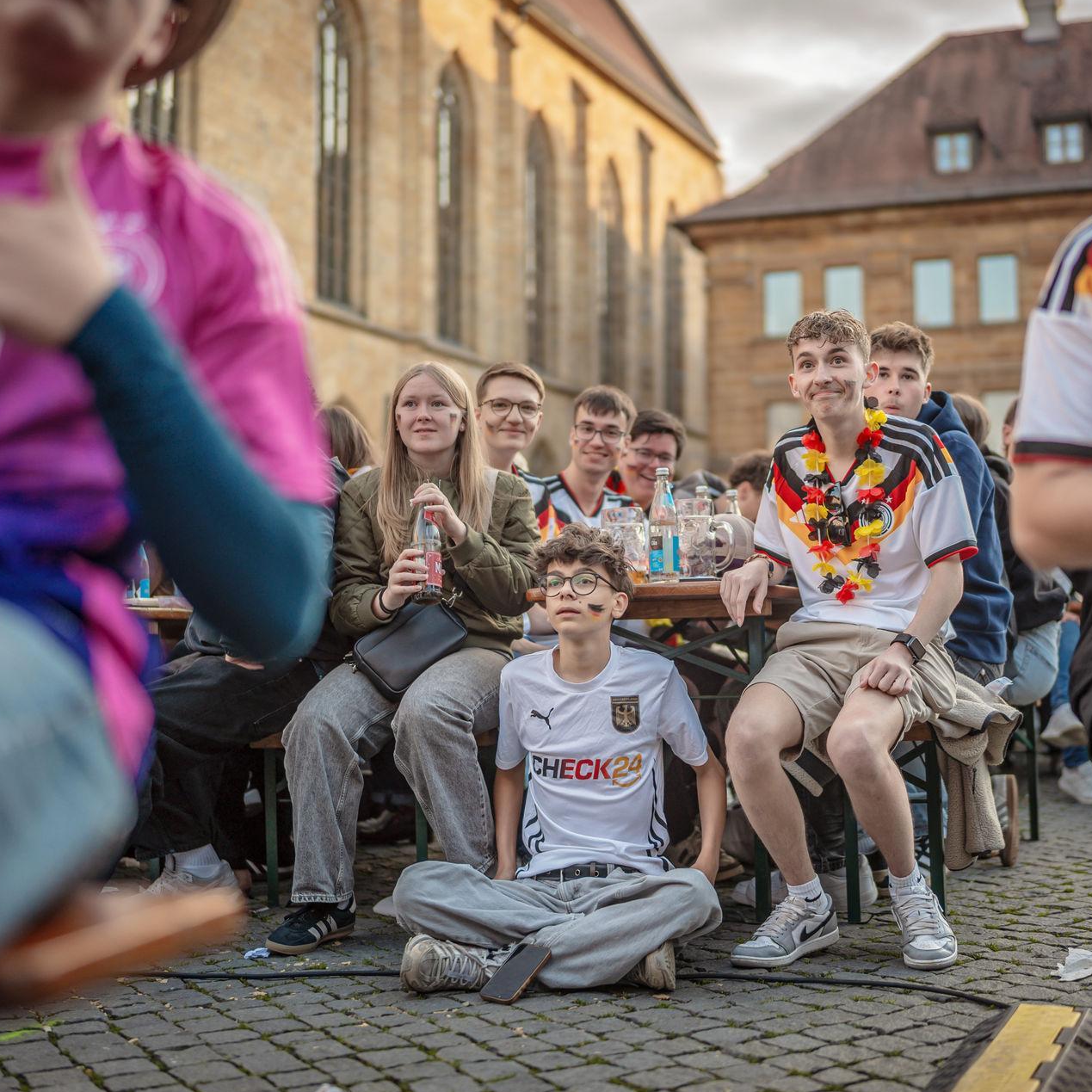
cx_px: 578
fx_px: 1606
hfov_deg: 37.5
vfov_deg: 37.6
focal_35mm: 45
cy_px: 546
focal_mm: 35
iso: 125
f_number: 1.2
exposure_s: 1/640
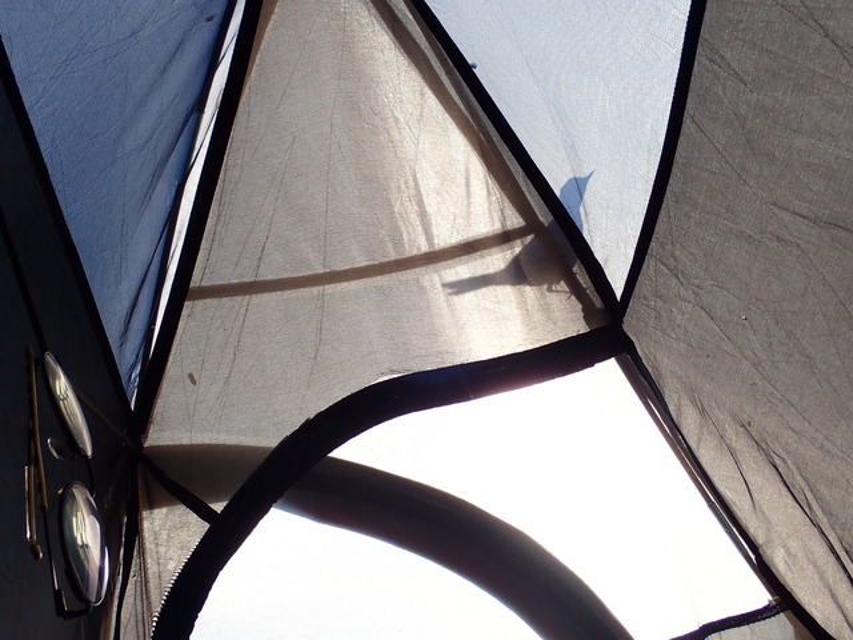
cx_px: 426
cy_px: 320
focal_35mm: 49
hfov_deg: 38.9
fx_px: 1207
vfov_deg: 29.7
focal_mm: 8.99
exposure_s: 1/250
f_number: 4.5
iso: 100
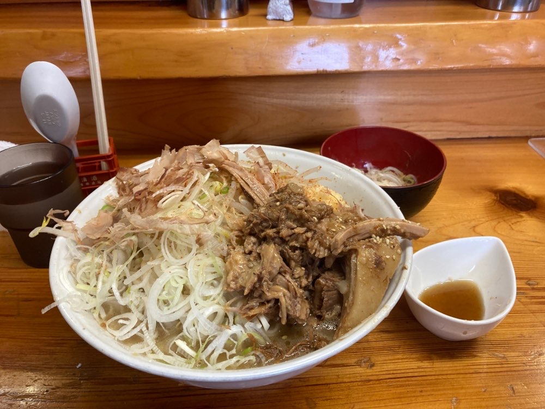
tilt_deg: -36.5
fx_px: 441
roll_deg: +0.5
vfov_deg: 49.7
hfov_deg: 63.4
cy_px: 204
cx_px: 272
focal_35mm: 28
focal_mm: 3.99
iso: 80
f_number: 1.8
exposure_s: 1/60
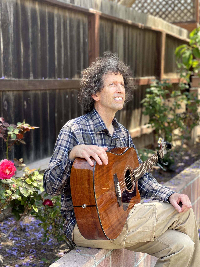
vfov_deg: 30.3
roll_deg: +0.5
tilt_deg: -4.4
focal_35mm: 64
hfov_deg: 22.9
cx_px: 100
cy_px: 134
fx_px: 493
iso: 20
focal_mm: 7.5
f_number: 2.2
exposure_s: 1/121
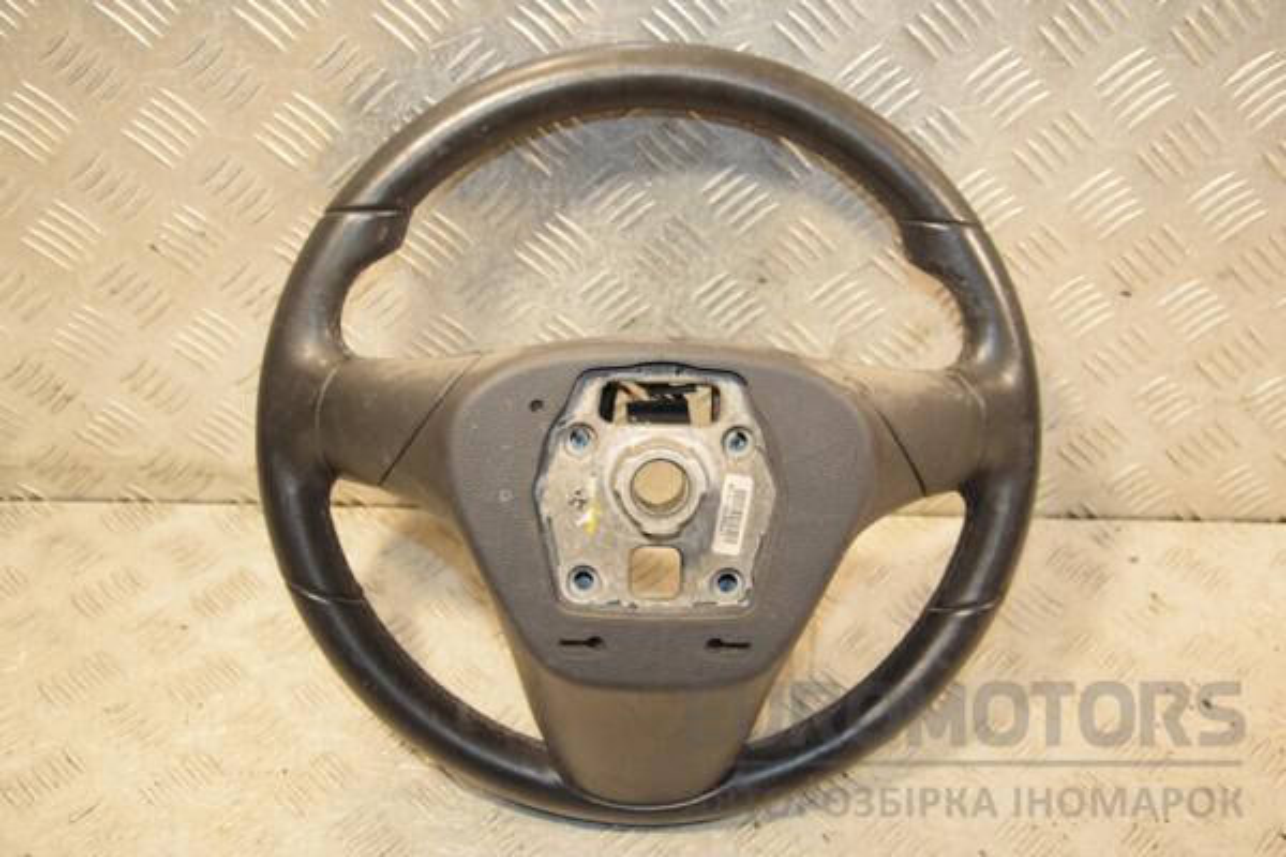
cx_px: 643
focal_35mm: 45
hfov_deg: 43.6
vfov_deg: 29.9
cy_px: 428
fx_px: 1607
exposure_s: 1/200
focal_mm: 30
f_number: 5
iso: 800
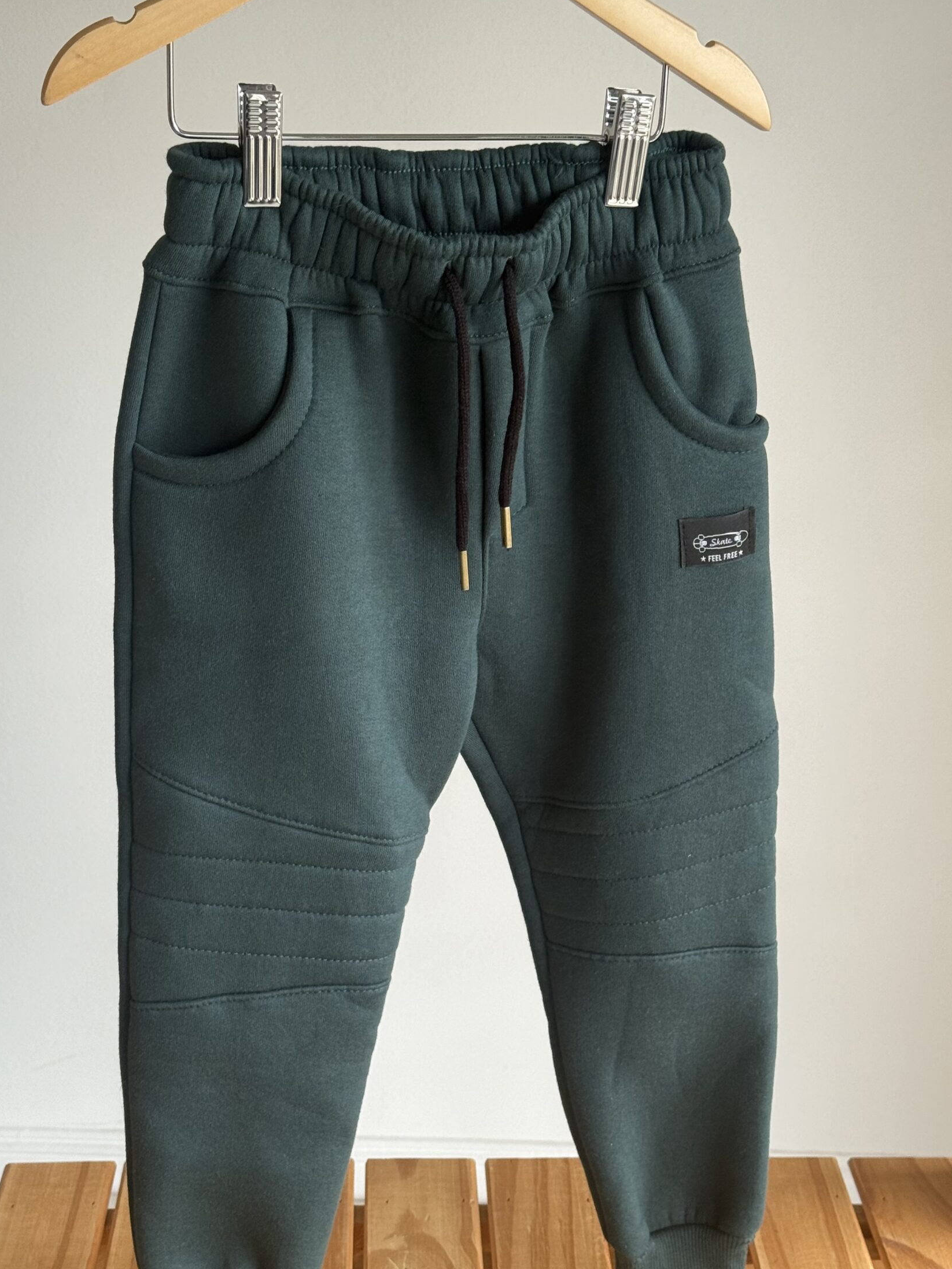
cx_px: 470
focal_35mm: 56
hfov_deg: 26.1
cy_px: 714
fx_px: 2053
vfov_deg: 34.3
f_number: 1.78
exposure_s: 1/116
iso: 100
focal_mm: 6.76
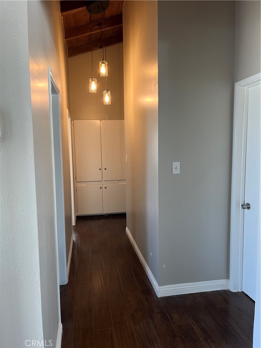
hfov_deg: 53.1
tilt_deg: -6.2
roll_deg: +1.2
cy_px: 174
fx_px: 261
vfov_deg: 67.3
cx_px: 130
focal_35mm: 26
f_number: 1.6
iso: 80
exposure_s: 1/60
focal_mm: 5.1
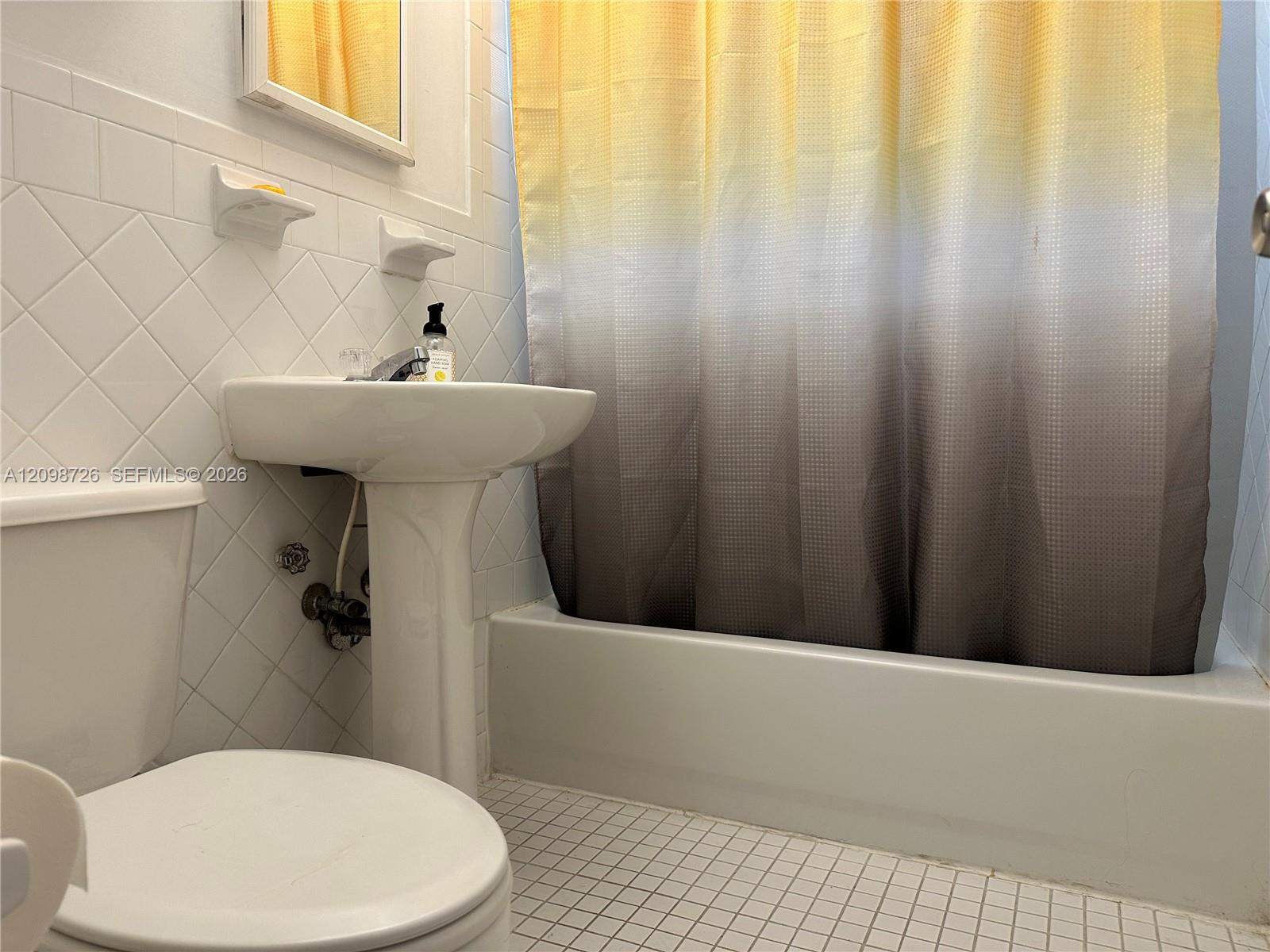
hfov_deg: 71.6
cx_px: 635
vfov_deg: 56.8
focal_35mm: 24
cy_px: 476
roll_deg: -0.9
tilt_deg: -3.7
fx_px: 881
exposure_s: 1/60
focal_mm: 6.86
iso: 125
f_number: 1.78
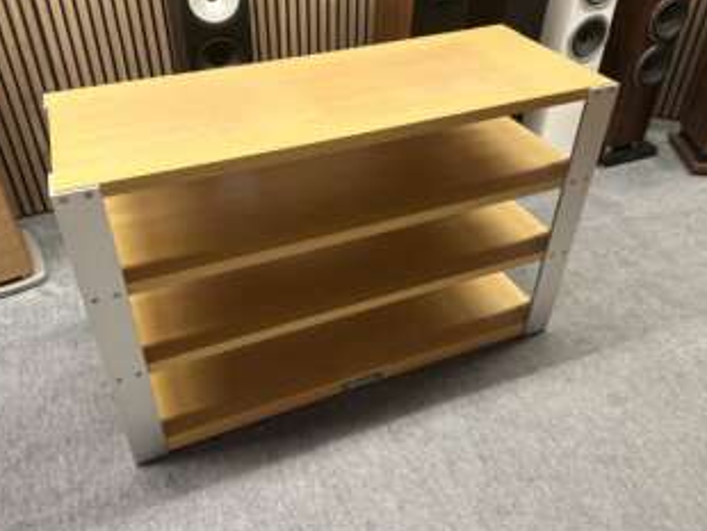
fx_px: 593
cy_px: 224
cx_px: 323
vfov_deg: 48.1
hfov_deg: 61.5
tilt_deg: -36.1
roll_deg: +0.8
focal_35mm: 29
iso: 125
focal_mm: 6.86
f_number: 1.78
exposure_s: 1/50
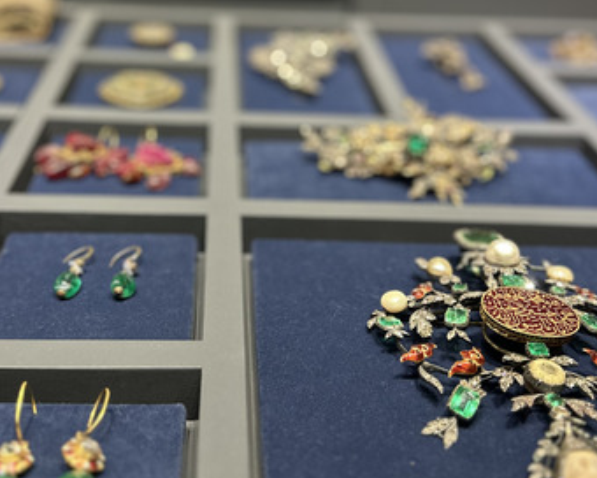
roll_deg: -4.8
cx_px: 256
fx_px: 813
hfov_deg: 40.2
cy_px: 134
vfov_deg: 32.3
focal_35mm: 46
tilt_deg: -23.1
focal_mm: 6.86
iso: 250
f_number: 1.78
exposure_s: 1/54
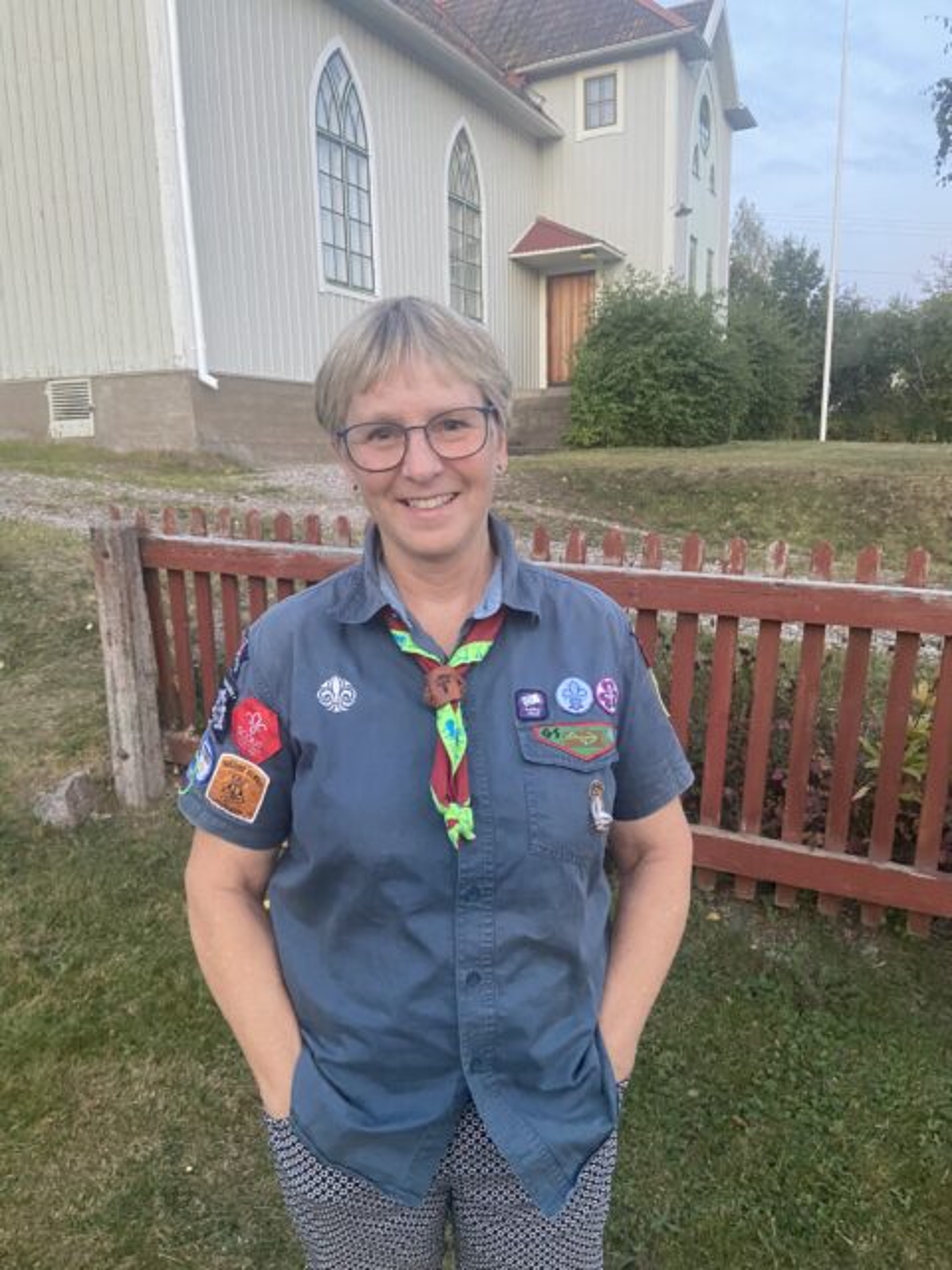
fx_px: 953
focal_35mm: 26
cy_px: 635
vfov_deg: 67.3
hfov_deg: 53.1
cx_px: 476
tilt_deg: -11.1
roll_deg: +2.0
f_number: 1.8
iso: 400
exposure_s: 1/60
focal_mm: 4.25
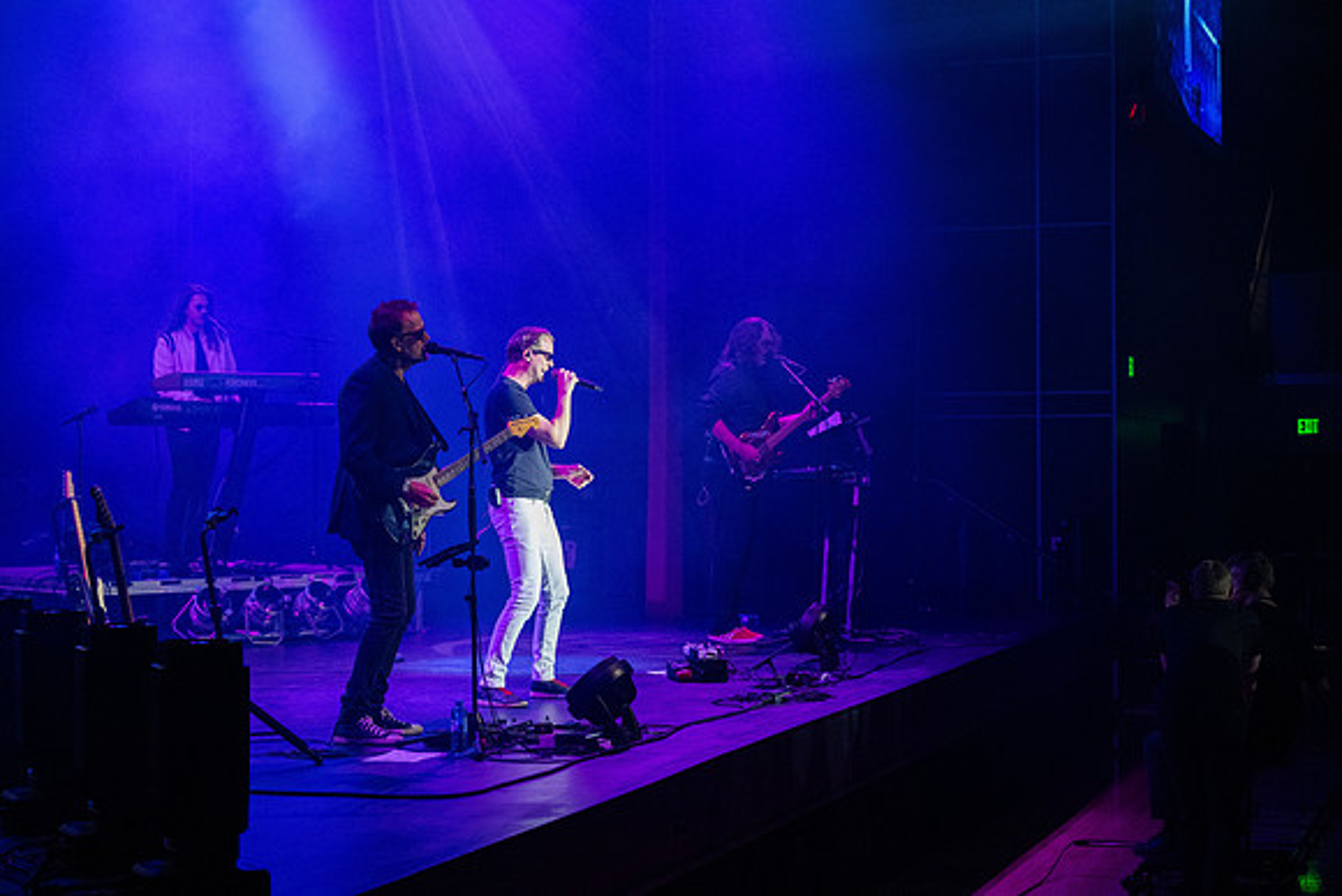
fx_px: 2610
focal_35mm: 70
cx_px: 671
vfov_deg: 19.5
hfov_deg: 28.8
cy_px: 448
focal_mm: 70
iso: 3200
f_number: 4
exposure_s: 1/250
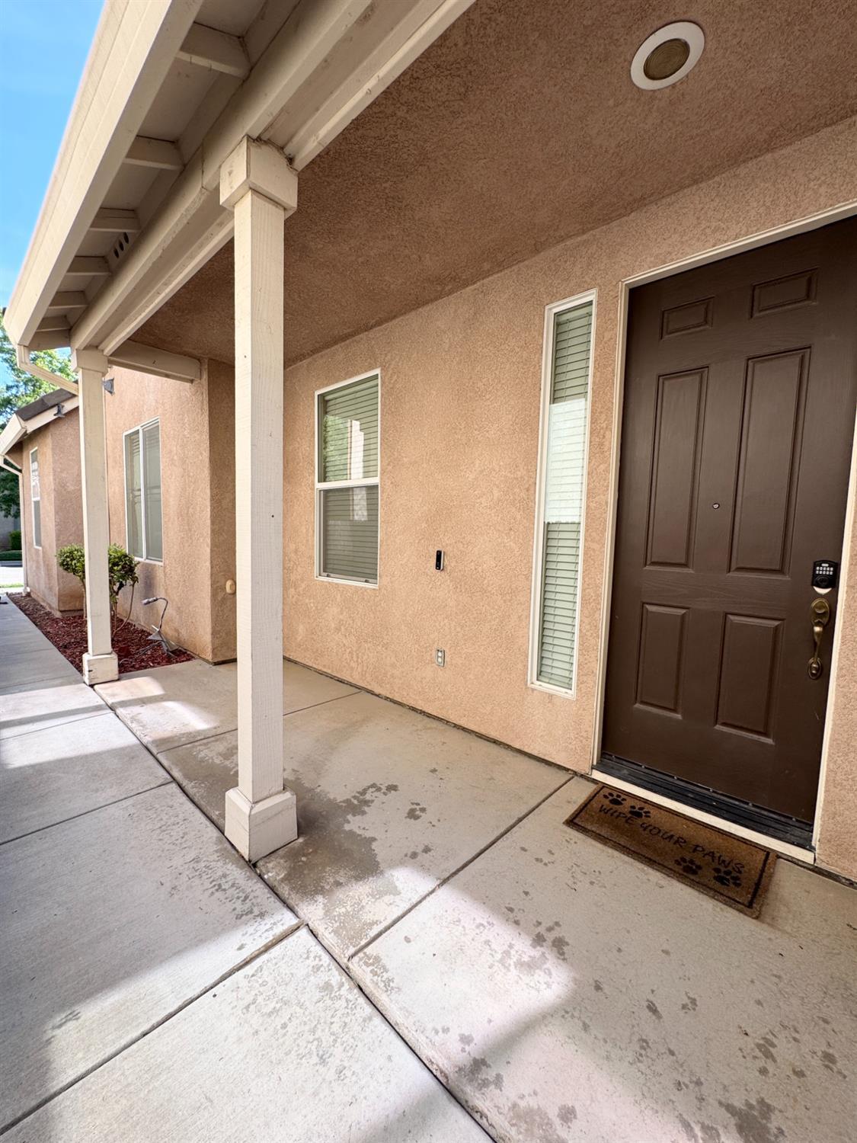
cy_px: 572
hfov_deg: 85.7
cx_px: 428
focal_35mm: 14
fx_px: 462
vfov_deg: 102.1
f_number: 2.2
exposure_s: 1/390
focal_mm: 2.22
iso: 40
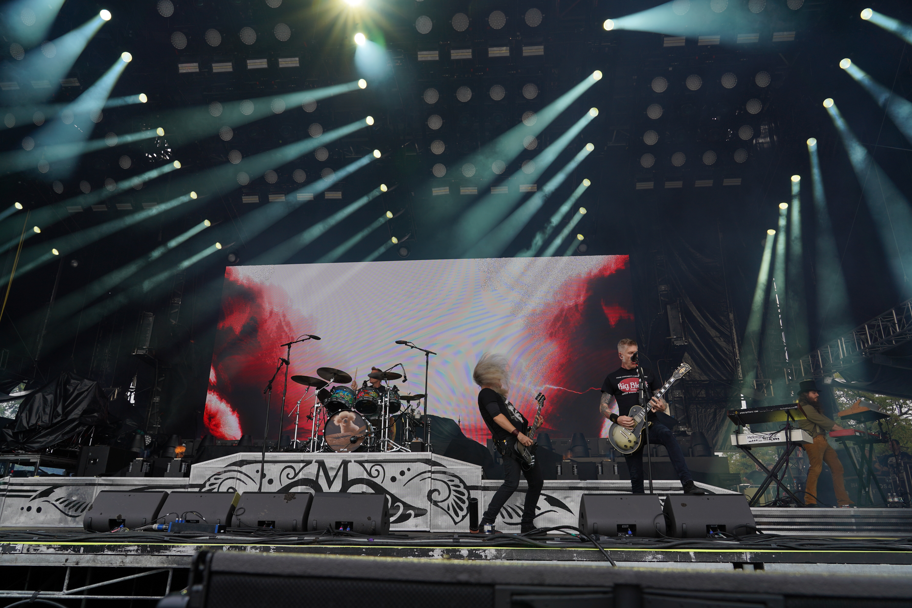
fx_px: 608
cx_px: 456
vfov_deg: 53.1
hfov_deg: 73.7
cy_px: 304
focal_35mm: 24
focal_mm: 24
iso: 100
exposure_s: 1/125
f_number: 8
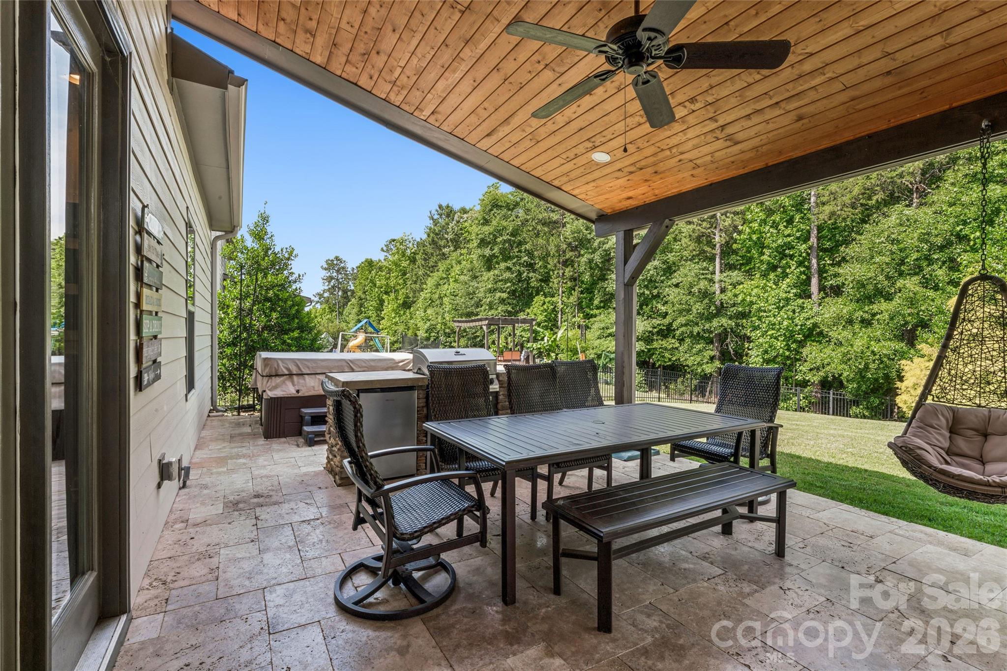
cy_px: 336
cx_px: 504
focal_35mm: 16
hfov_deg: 95.3
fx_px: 459
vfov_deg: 72.4
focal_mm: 16.4
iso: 100
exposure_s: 1/6
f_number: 22
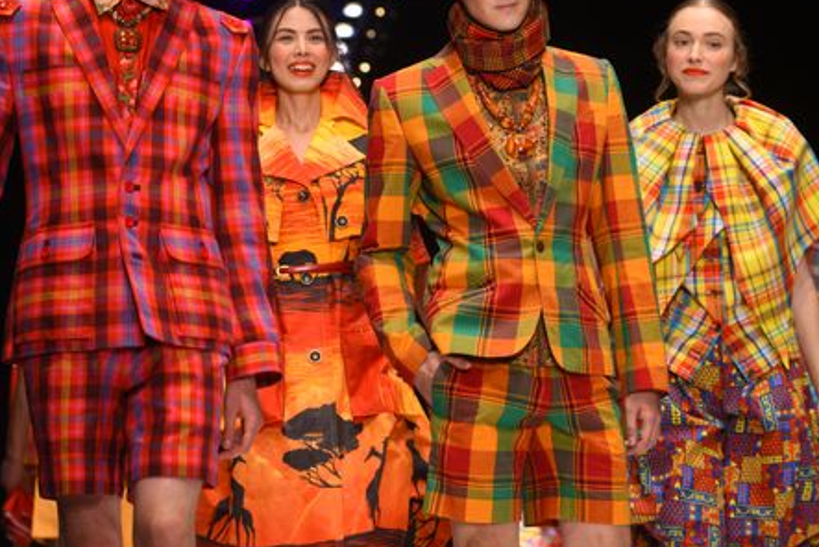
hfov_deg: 14.1
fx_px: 3301
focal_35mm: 145
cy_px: 142
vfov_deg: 9.5
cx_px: 403
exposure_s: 1/100
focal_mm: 92
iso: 400
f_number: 5
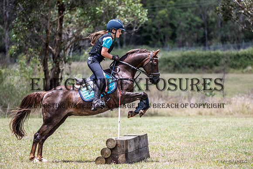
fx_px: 1834
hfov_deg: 7.9
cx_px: 131
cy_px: 89
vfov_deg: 5.3
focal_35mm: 261
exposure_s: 1/2000
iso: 560
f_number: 5.3
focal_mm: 230
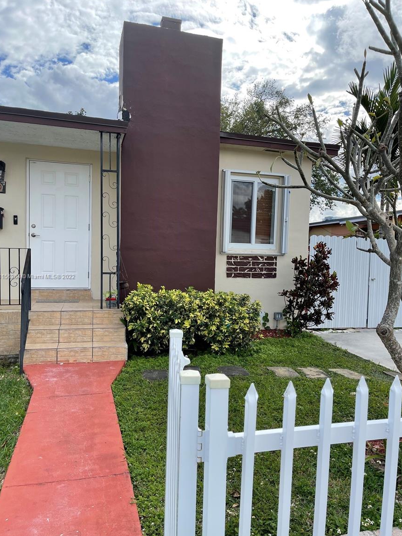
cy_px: 277
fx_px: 418
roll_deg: -0.4
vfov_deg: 65.3
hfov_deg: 51.4
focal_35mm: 27
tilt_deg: -2.4
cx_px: 198
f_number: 1.6
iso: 32
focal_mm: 5.1
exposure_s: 1/2247
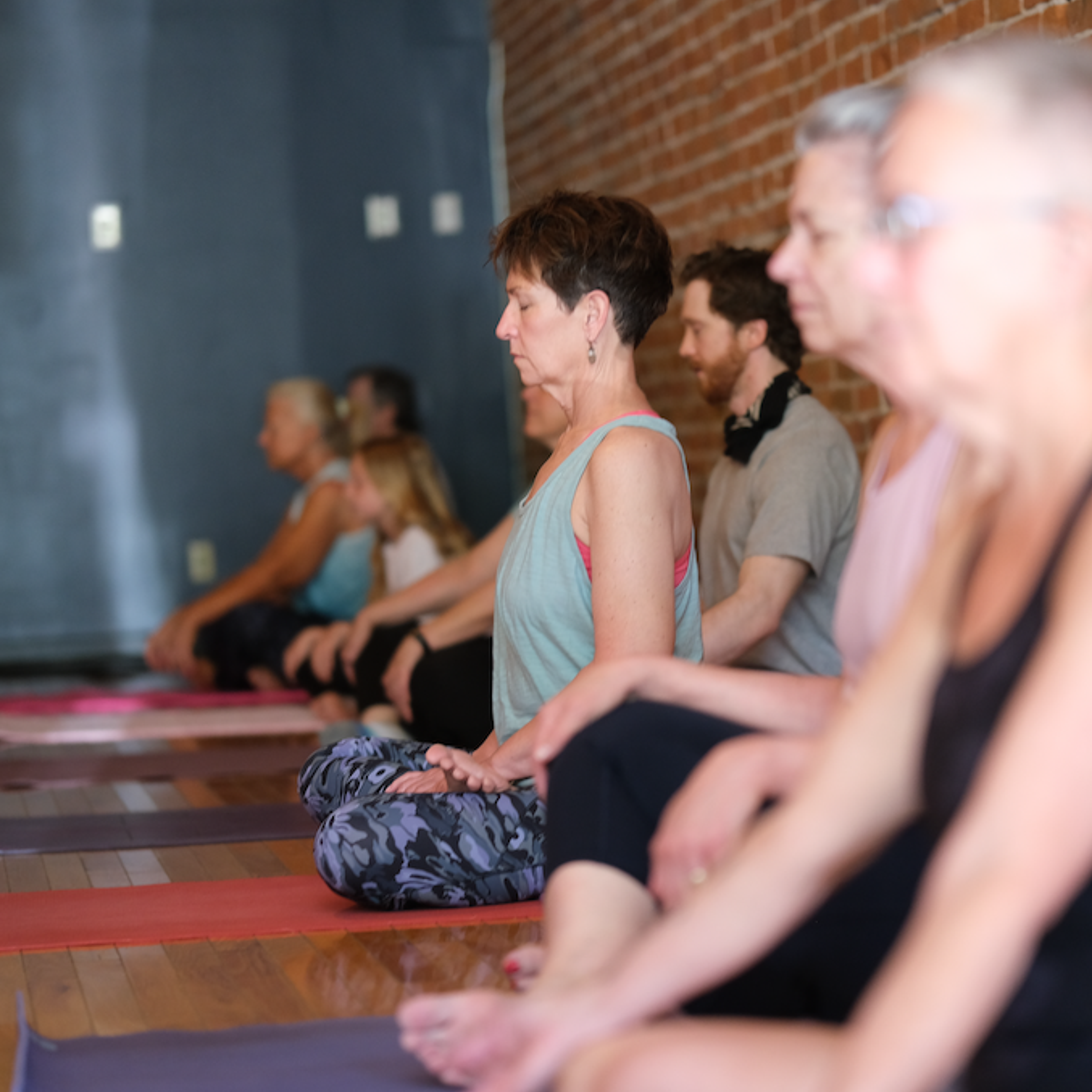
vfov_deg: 16.1
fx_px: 3855
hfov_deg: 16.1
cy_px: 549
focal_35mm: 108
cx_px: 608
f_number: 1.2
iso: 640
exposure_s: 1/125
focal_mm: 56
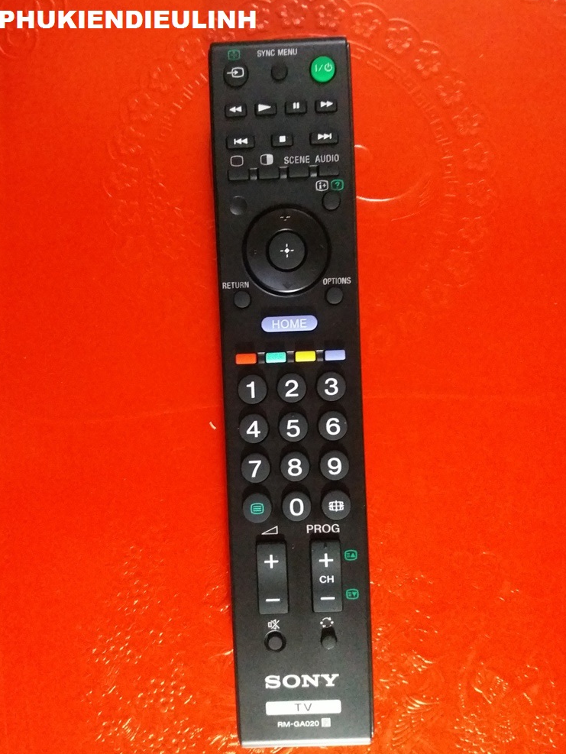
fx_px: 610
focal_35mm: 28
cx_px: 288
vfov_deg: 63.4
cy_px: 383
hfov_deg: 49.8
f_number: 1.9
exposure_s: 1/8
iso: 800
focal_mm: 3.7
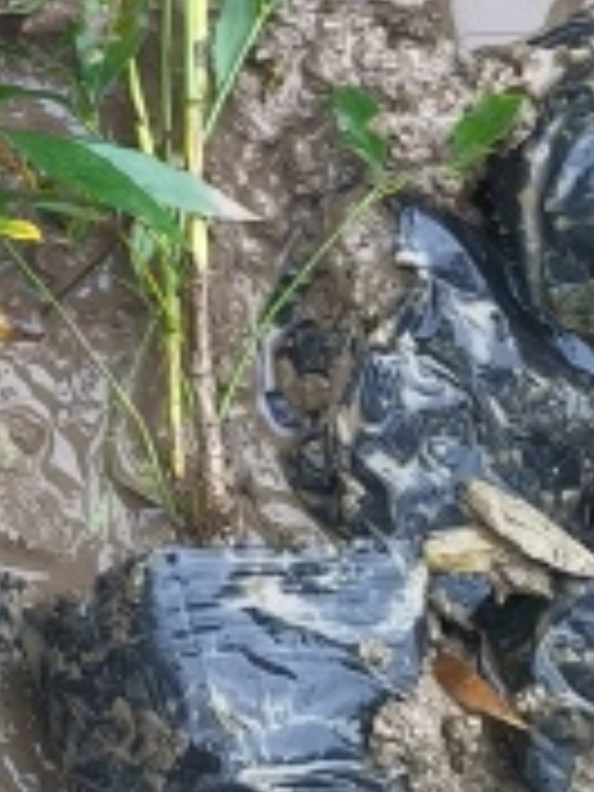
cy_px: -475
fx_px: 3615
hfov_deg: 8.3
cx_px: -1030
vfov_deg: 11.8
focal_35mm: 158
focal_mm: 4.84
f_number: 1.8
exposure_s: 1/100
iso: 400
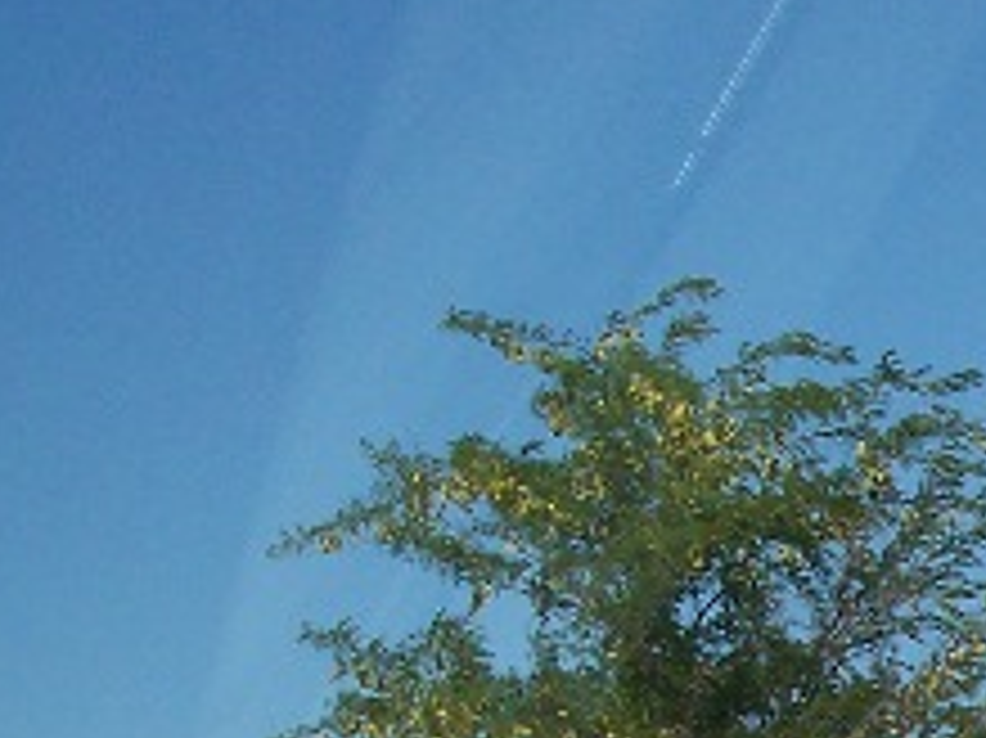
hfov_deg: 13.0
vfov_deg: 10.5
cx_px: 1684
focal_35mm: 139
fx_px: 3957
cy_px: 796
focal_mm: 8
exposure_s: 1/700
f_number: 4.8
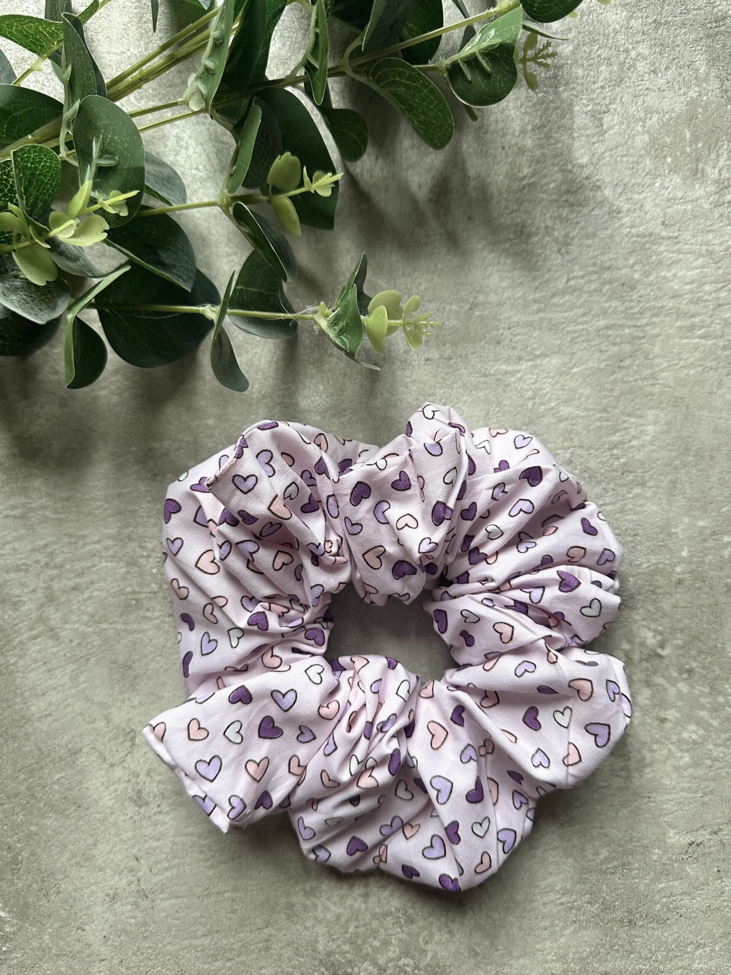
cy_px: 488
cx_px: 366
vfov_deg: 71.6
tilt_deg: -88.1
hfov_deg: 56.8
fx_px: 676
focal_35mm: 24
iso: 250
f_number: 1.78
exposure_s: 1/119
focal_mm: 6.86
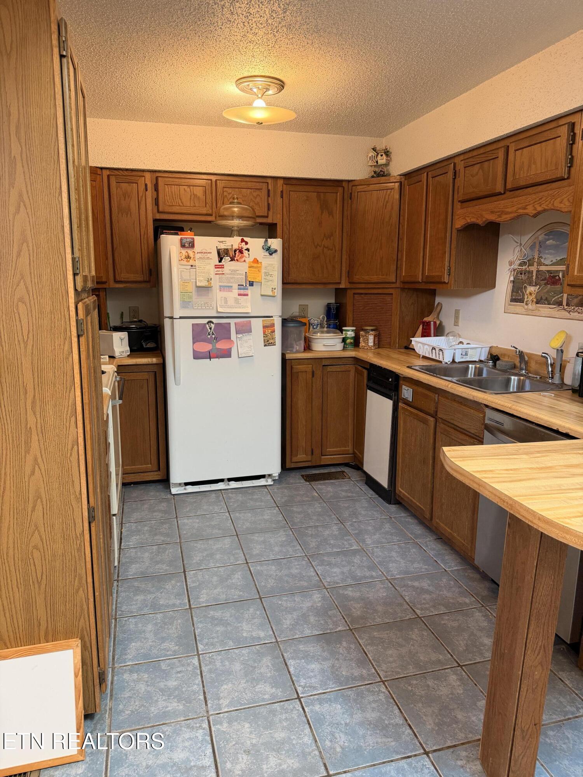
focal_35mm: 24
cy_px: 388
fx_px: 539
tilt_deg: -11.2
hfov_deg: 56.8
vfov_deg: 71.6
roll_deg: +0.0
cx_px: 292
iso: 250
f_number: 1.78
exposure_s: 1/120
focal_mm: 6.76
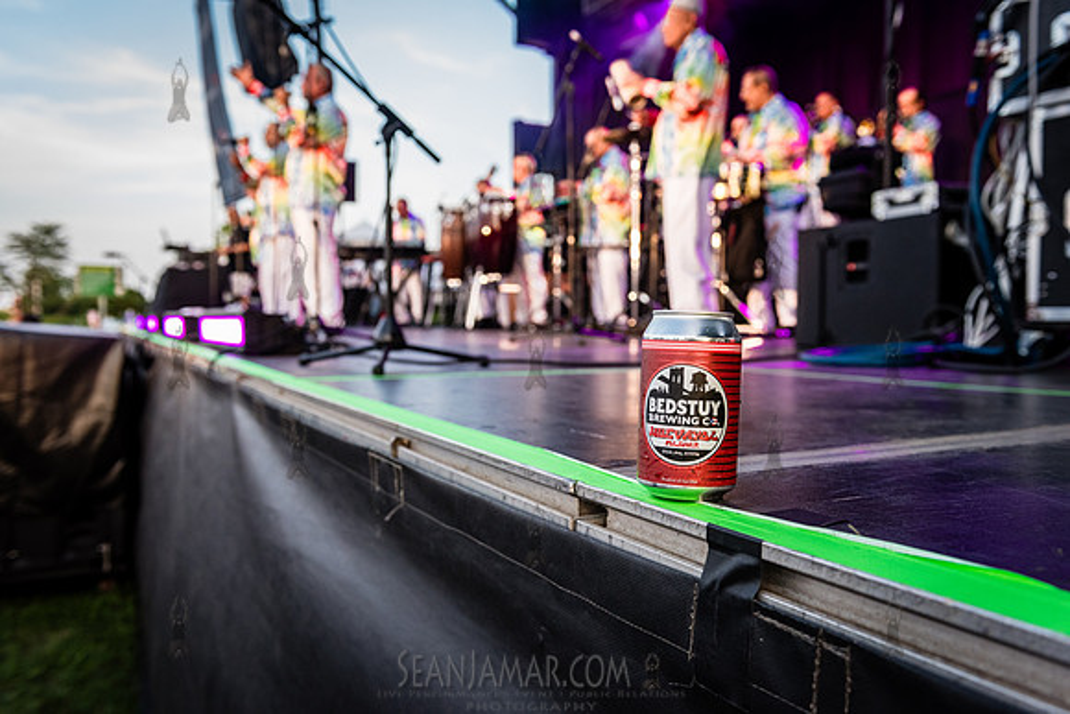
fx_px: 922
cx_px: 535
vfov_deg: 42.3
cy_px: 357
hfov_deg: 60.3
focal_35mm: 31
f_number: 4
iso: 2000
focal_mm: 31
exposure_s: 1/640
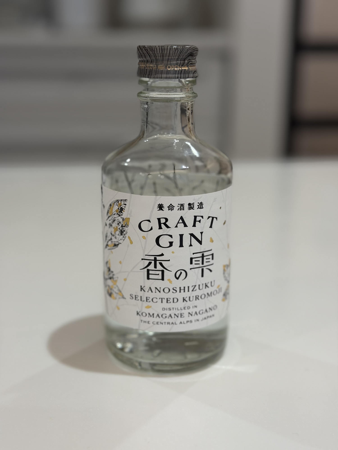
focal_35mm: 48
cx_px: 169
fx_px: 625
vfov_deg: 39.7
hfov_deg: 30.3
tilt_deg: -17.3
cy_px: 225
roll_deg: -0.9
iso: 100
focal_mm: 6.76
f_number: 1.78
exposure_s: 1/100
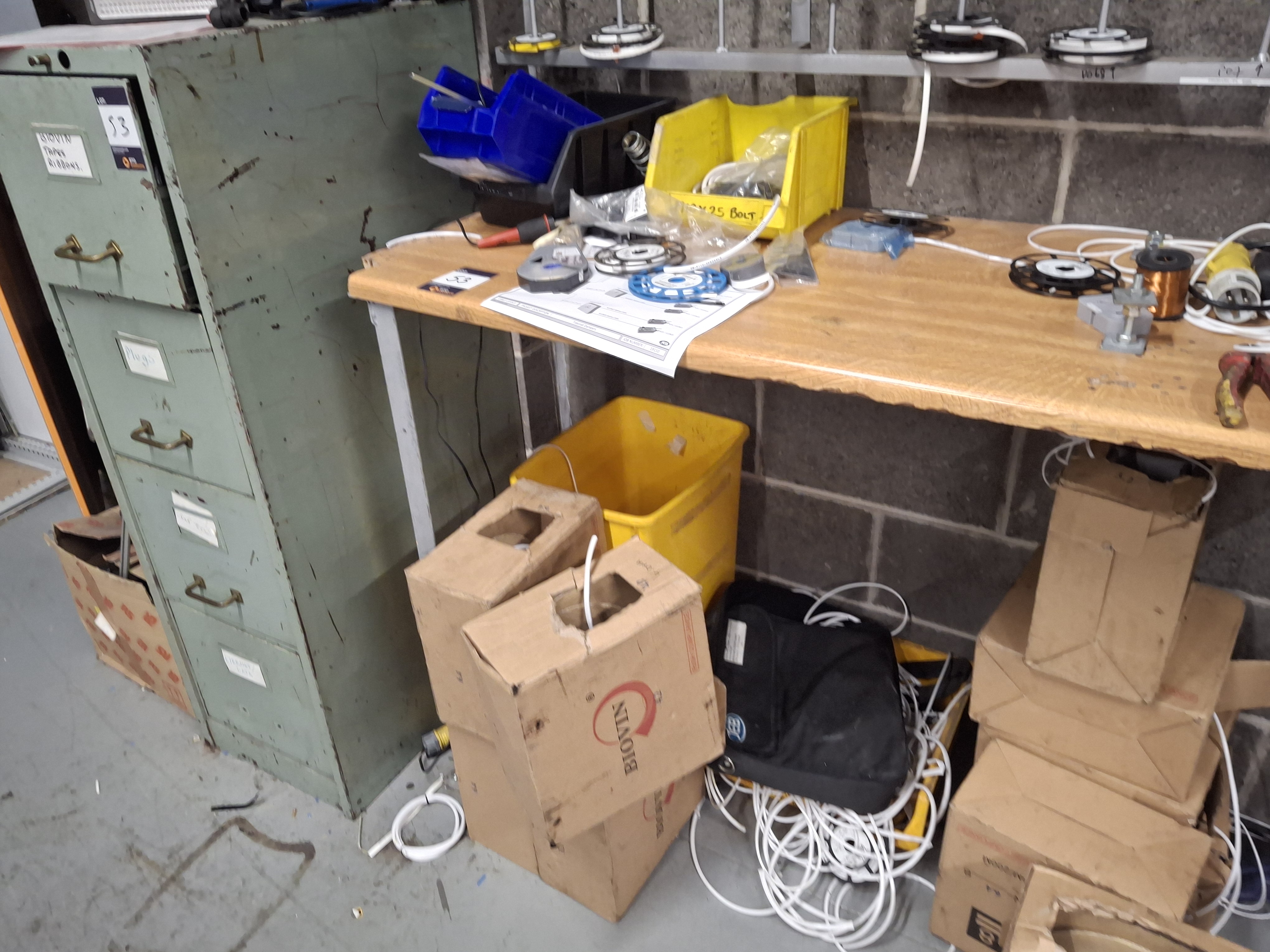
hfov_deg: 69.4
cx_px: 635
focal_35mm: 25
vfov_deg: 54.9
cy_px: 476
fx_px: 917
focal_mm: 4.69
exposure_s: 1/50
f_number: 1.8
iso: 200
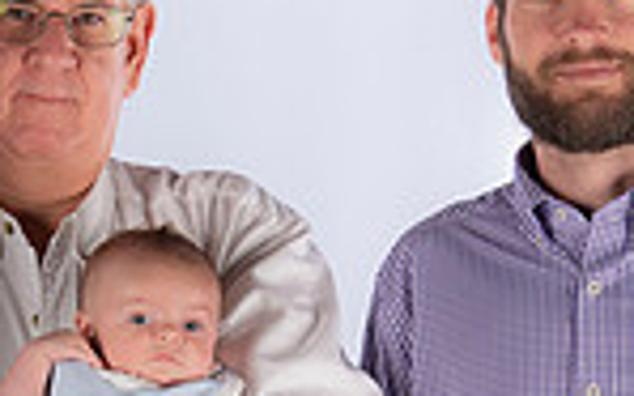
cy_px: 532
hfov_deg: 8.1
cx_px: -72
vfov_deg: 5.1
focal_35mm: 257
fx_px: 4439
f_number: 5.6
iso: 100
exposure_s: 1/200
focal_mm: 65
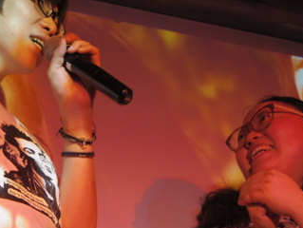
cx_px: 72
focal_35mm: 103
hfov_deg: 18.9
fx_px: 903
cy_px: 74
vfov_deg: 14.4
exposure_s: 1/60
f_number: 1.9
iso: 160
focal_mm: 8.5
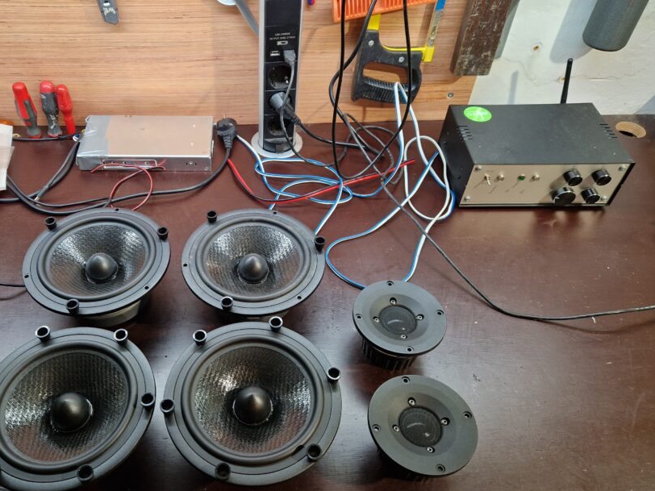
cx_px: 247
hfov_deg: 60.9
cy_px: 245
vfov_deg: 48.2
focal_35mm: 29
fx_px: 549
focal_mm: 5.4
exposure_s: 1/100
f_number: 1.8
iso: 100
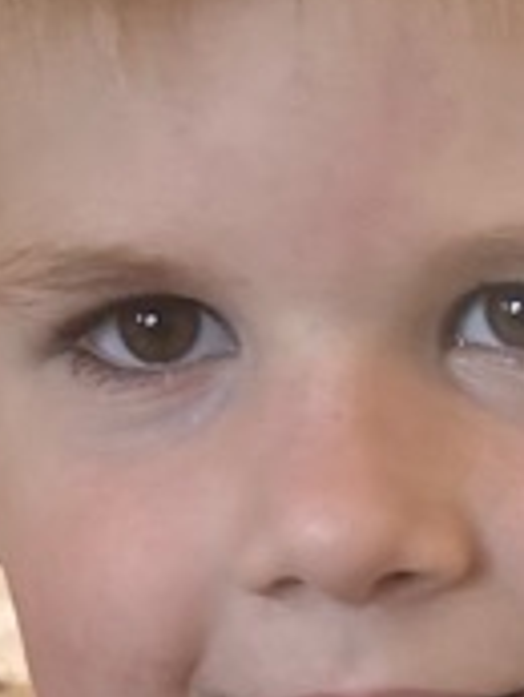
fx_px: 3629
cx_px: 653
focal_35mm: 180
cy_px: 1422
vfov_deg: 10.1
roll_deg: -1.1
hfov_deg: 8.2
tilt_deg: -15.8
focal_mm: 5.7
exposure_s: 1/50
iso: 100
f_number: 1.5
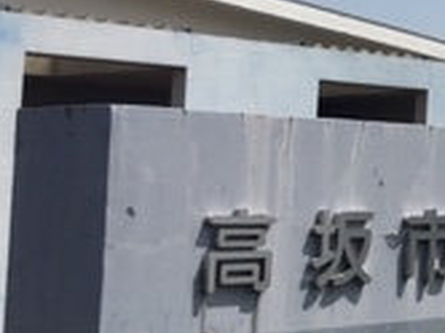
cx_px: 836
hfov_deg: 15.0
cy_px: 56
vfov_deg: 13.1
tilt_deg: +7.0
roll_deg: -0.4
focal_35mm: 112
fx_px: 1438
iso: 25
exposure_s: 1/2404
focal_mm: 4.15
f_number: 2.2
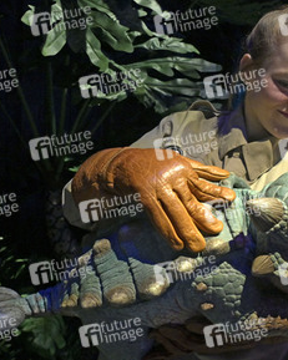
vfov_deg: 44.1
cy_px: 177
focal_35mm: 42
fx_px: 445
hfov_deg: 35.4
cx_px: 203
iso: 5000
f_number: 5.6
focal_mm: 28.5
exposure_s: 1/50
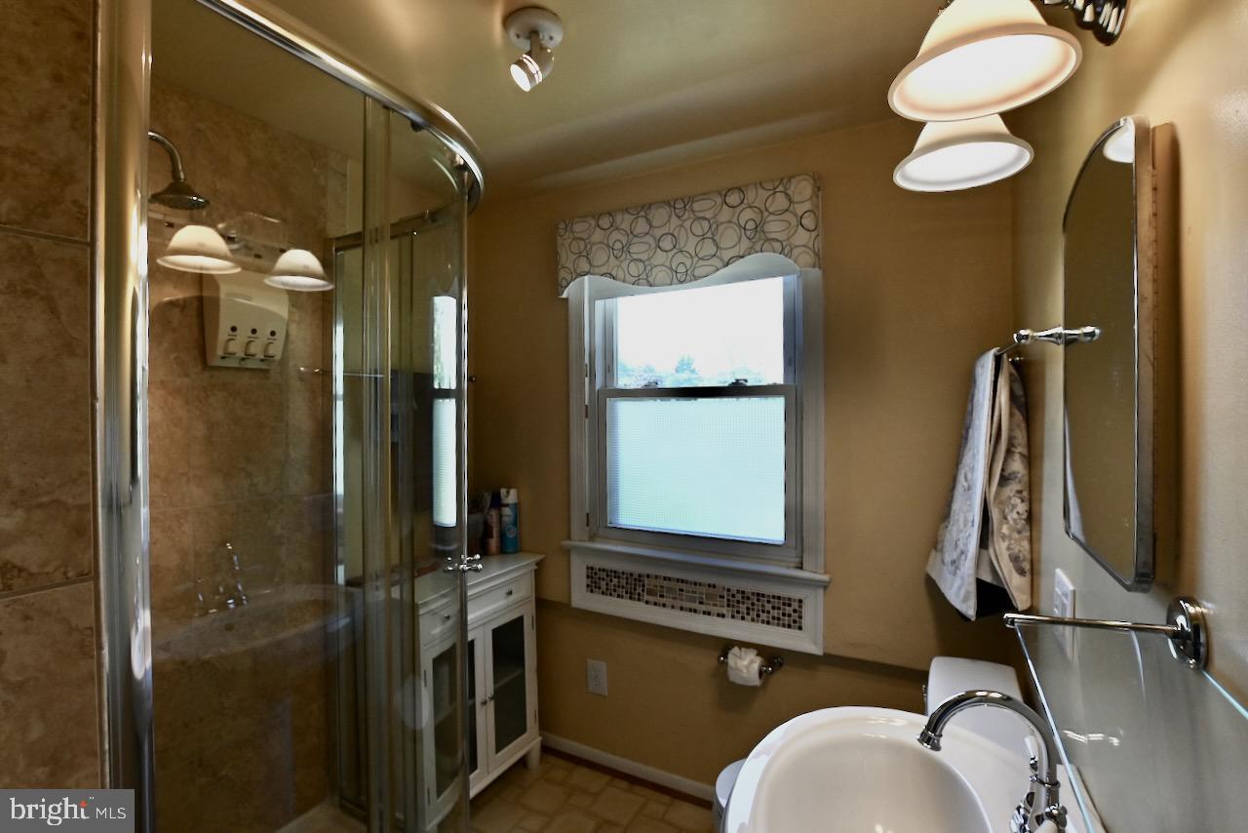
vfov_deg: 77.4
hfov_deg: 100.4
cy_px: 416
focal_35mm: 15
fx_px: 520
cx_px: 624
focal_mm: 10
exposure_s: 1/200
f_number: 7.1
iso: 800
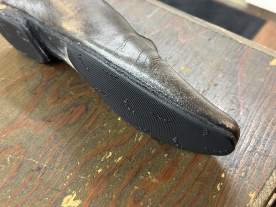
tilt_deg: -52.2
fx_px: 383
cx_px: 138
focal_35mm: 48
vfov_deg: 30.3
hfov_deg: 39.7
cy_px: 104
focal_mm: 6.76
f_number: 1.78
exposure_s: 1/40
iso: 250
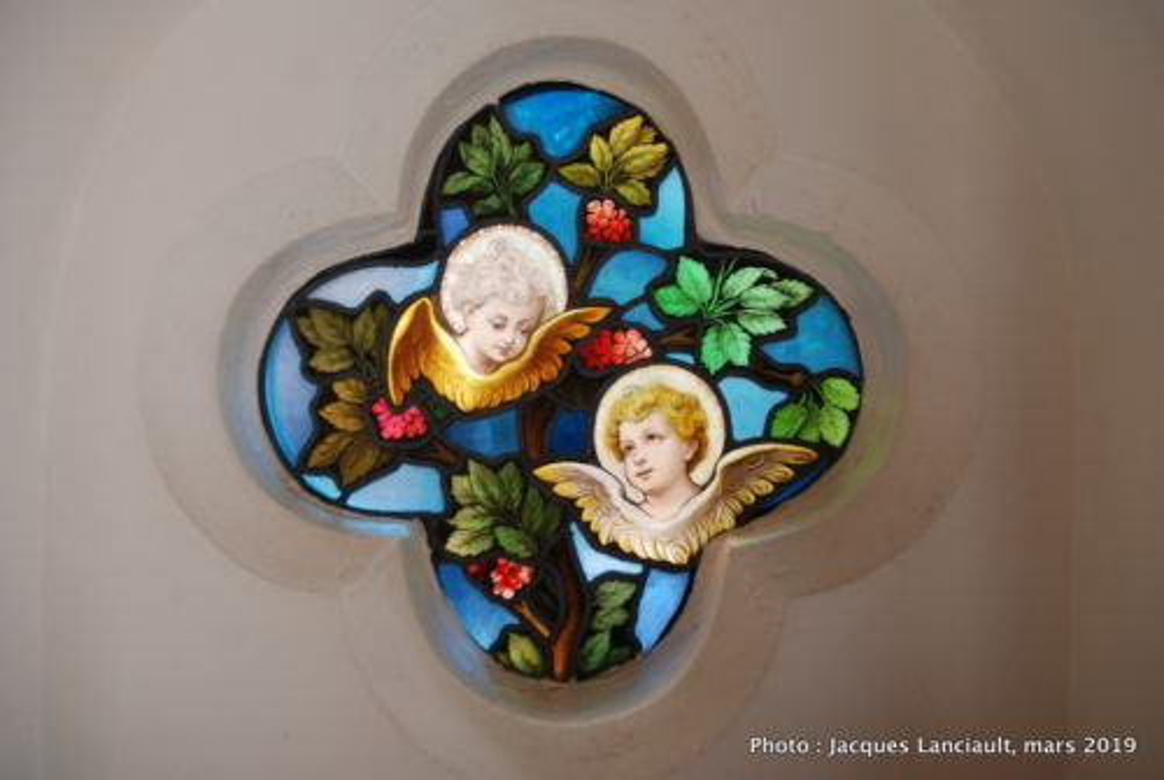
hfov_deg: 57.2
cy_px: 390
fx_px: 1069
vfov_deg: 40.1
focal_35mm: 33
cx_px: 582
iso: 100
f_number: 3.8
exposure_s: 1/8
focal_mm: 22
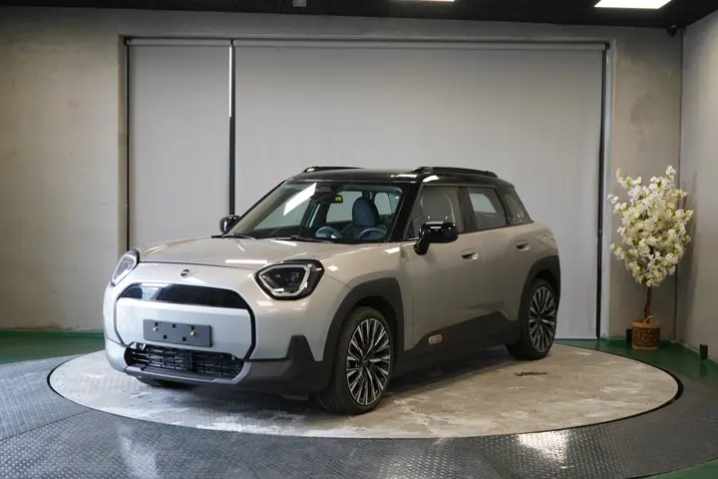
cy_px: 240
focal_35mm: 53
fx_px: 1057
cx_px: 359
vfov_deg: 25.5
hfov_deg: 37.5
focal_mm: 53
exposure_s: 1/160
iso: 2000
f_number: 5
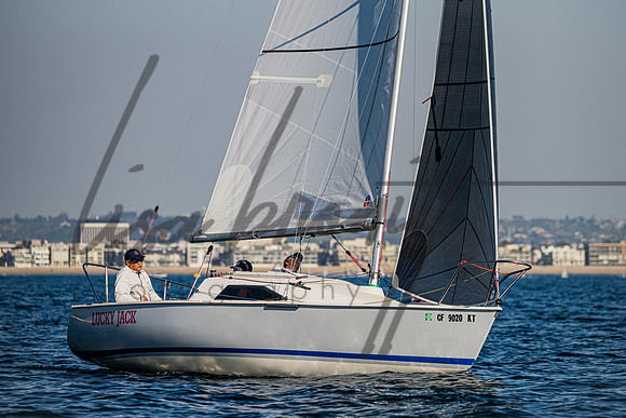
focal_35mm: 283
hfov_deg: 7.3
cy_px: 171
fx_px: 4928
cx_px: 353
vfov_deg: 4.9
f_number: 5
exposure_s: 1/6400
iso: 400
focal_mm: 230
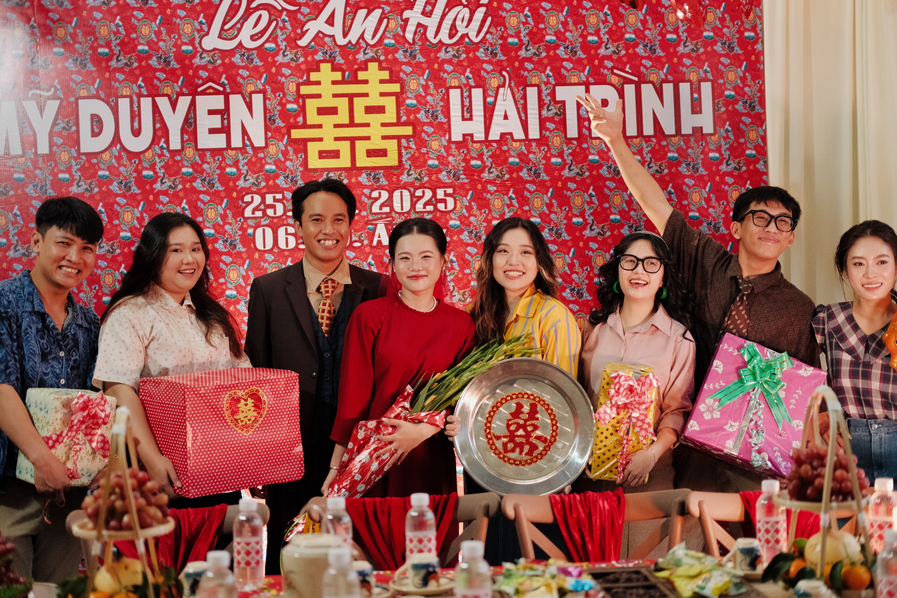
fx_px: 1320
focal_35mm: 53
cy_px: 299
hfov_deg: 37.5
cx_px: 448
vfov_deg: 25.5
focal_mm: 35
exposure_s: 1/200
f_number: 2
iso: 2000
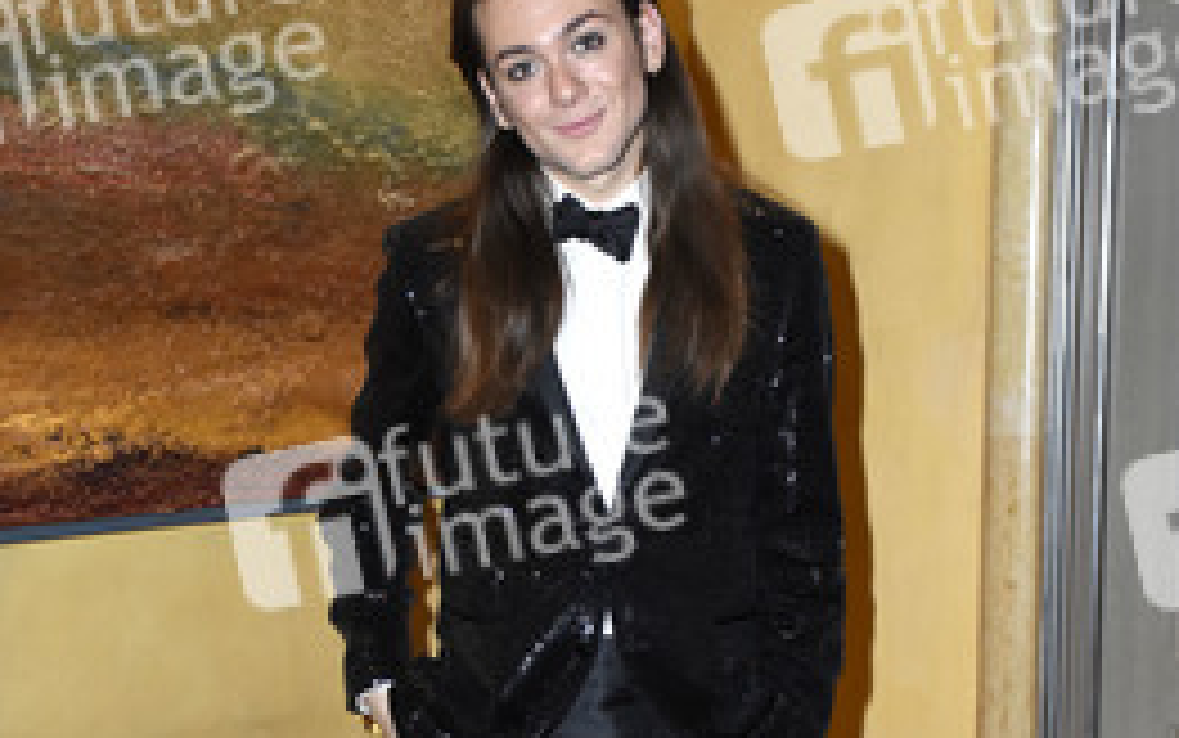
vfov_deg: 18.2
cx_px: 585
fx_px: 2250
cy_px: 729
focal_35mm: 70
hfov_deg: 29.4
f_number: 4.5
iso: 1600
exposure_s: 1/160
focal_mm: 30
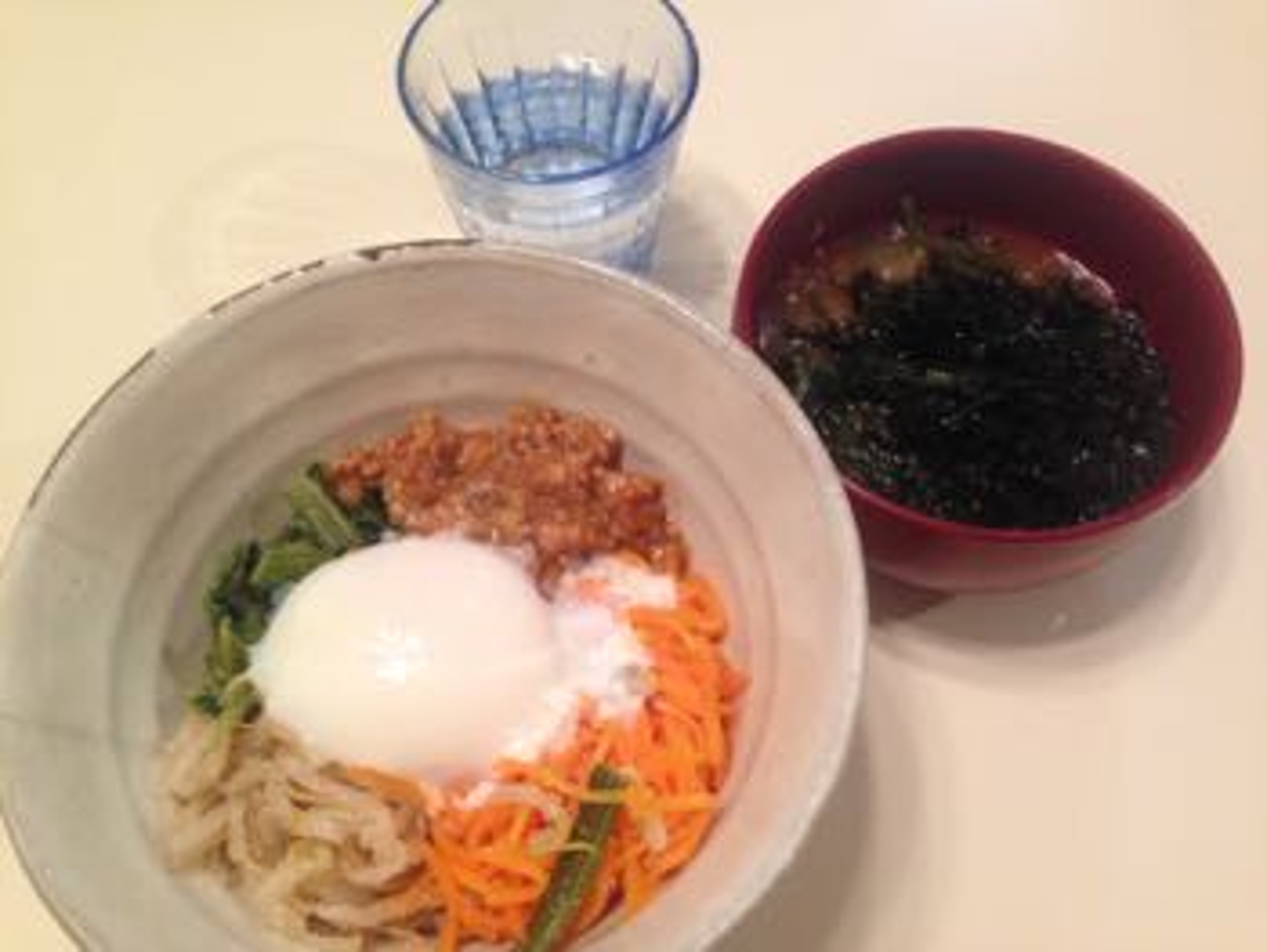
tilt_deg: -61.6
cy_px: 476
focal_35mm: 33
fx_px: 1209
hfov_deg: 55.3
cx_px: 634
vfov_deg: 43.0
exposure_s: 1/20
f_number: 2.4
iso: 100
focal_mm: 4.12
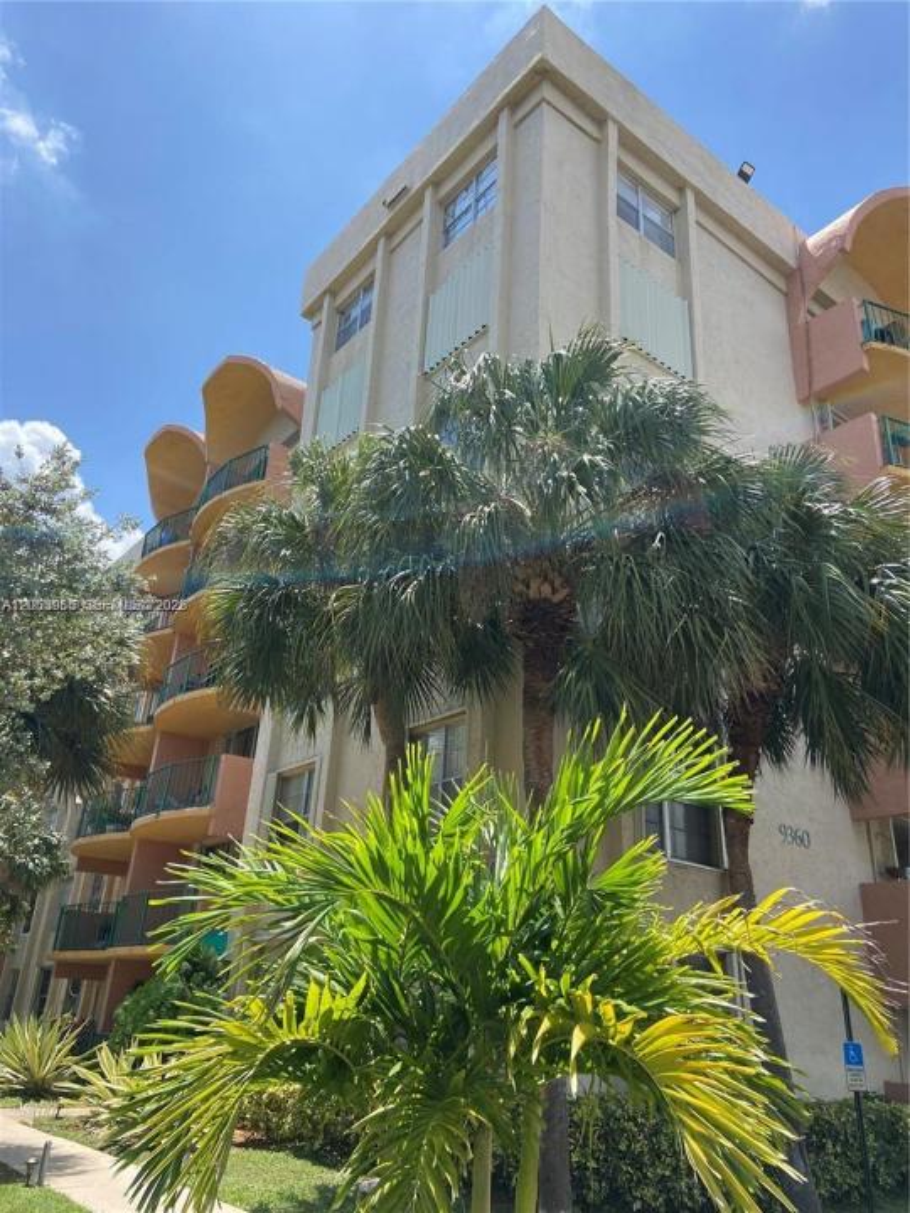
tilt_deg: +25.1
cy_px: 606
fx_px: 911
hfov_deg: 53.1
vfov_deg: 67.3
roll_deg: -2.1
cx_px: 455
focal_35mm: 26
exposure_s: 1/1754
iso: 32
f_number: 1.8
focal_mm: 4.25
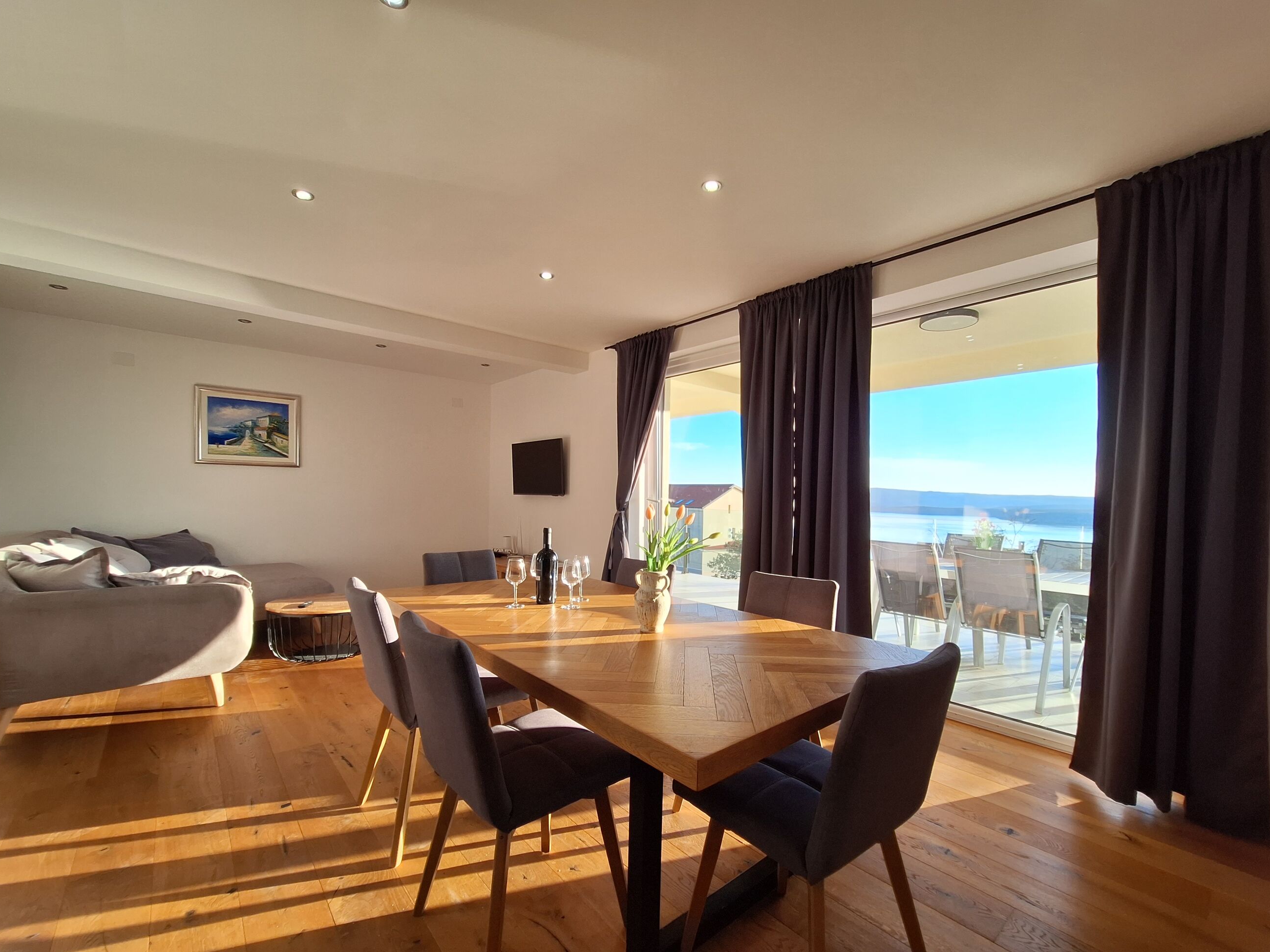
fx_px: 514
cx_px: 646
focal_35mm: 14
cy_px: 504
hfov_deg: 102.1
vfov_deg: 85.6
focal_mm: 1.74
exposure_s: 1/240
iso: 40
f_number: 2.2
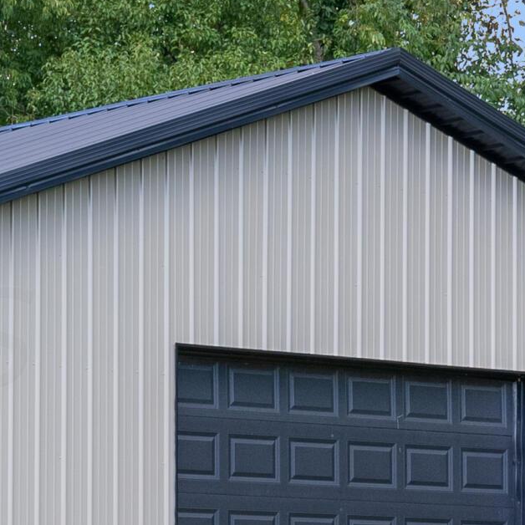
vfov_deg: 9.2
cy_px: 336
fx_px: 3277
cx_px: -218
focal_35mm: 191
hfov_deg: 9.0
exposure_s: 1/200
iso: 500
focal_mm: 47
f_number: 9
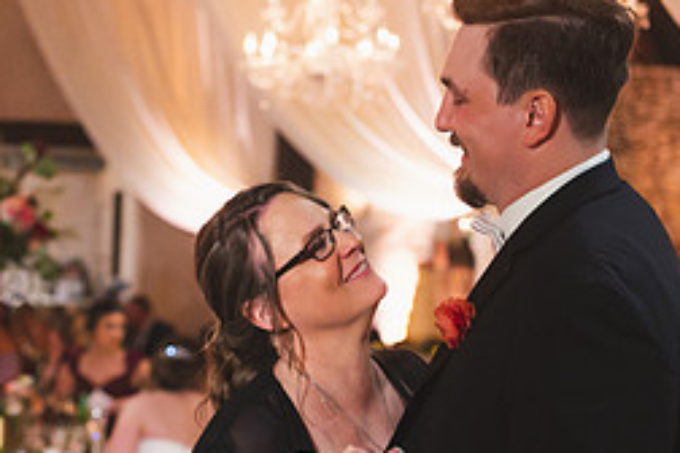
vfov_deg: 10.2
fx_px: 2531
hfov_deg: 15.2
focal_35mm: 134
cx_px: 101
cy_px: 306
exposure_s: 1/80
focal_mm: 48
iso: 5000
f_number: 2.8
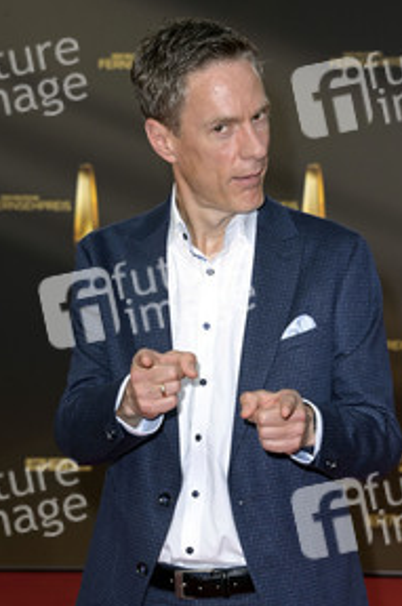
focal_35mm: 114
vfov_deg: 17.9
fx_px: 1916
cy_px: 404
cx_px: 208
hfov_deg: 12.0
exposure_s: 1/250
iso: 800
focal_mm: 82
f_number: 6.3
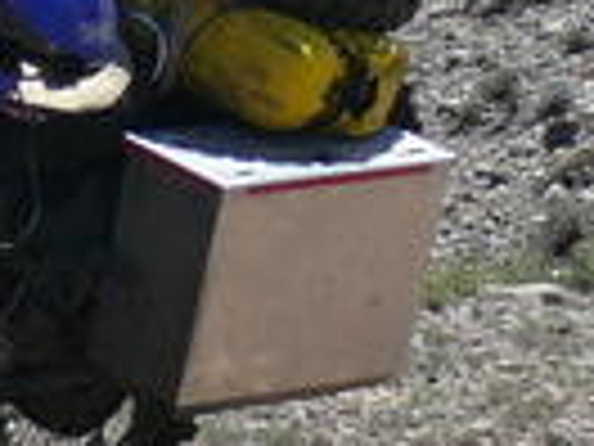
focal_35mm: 383
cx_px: -814
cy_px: -342
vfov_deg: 3.9
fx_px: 6572
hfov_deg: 5.0
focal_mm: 13.2
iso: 100
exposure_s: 1/500
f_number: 4.8
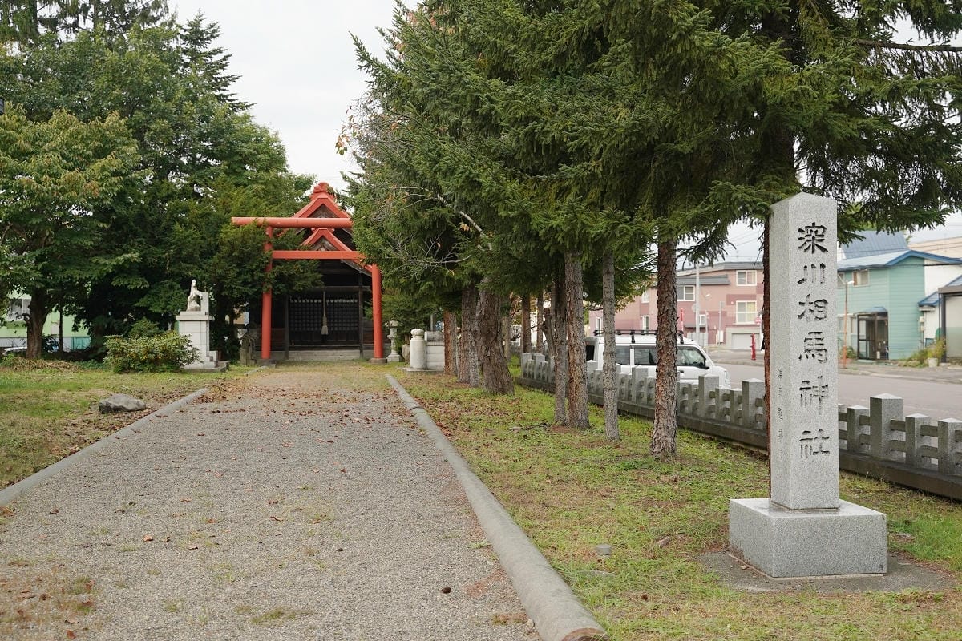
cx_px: 481
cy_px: 320
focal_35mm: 41
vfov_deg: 32.6
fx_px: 1096
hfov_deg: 47.4
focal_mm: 41
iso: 160
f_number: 4
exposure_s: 1/160
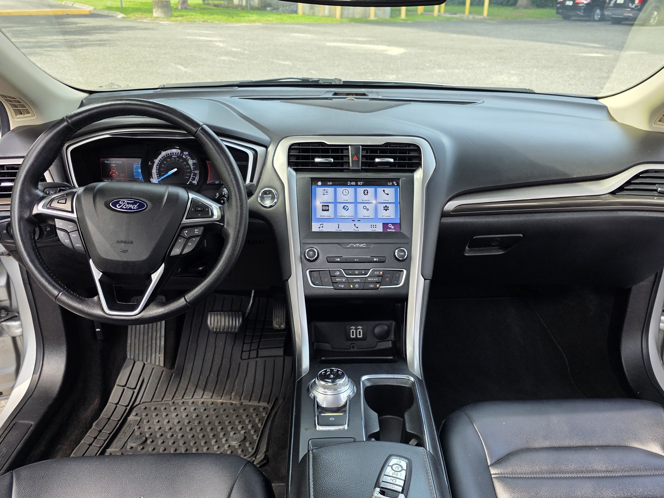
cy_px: 269
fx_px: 575
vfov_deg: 46.8
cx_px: 365
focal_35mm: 30
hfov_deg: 59.8
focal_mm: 6.3
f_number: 1.7
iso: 64
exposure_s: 1/359
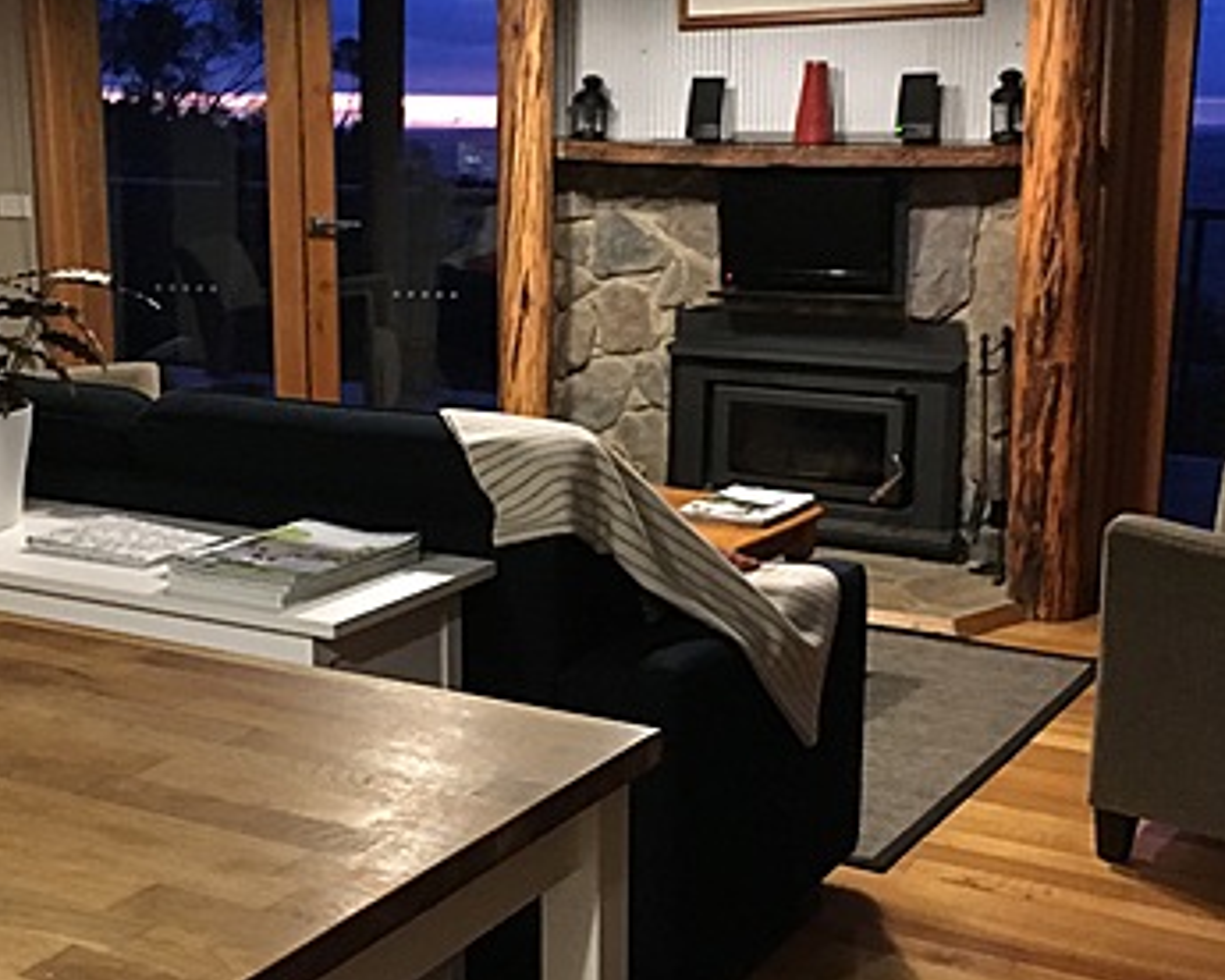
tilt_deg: -11.9
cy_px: 510
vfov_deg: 29.7
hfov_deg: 36.6
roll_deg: +0.1
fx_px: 1849
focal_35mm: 51
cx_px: 547
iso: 500
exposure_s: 1/17
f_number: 2.2
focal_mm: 4.15
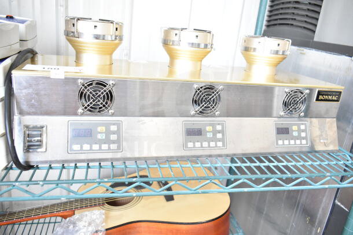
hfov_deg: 61.9
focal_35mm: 30
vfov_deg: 43.6
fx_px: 294
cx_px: 176
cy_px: 118
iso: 1600
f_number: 5
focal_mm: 20
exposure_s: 1/100
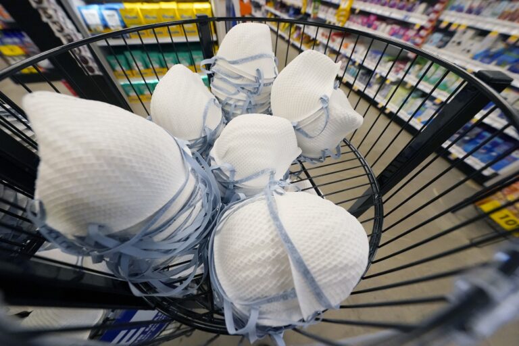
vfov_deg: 90.0
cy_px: 173
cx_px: 260
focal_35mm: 12
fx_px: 173
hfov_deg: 112.6
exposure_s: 1/500
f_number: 5
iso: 6400
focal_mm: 12
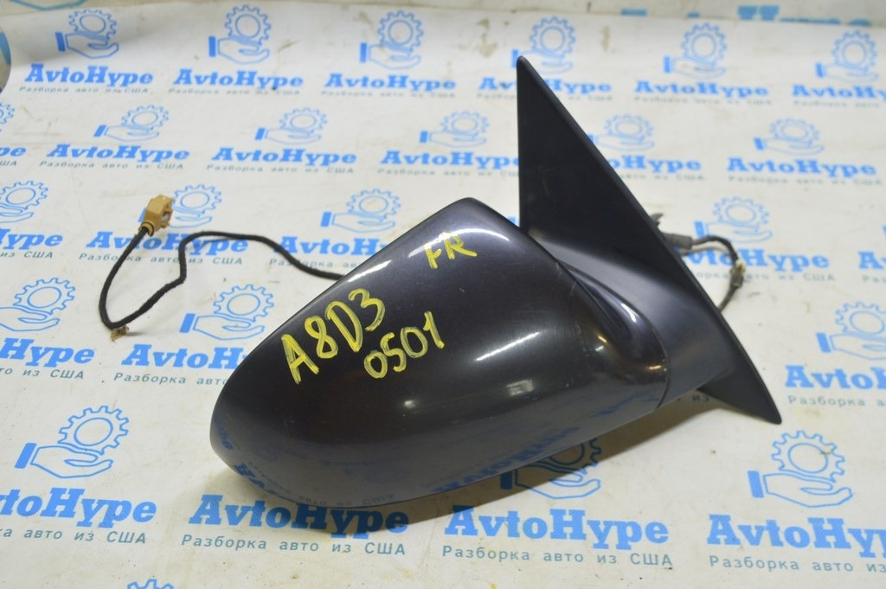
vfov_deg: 34.2
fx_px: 959
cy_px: 294
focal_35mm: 39
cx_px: 443
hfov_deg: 49.6
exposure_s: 1/20
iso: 400
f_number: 5.6
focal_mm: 26
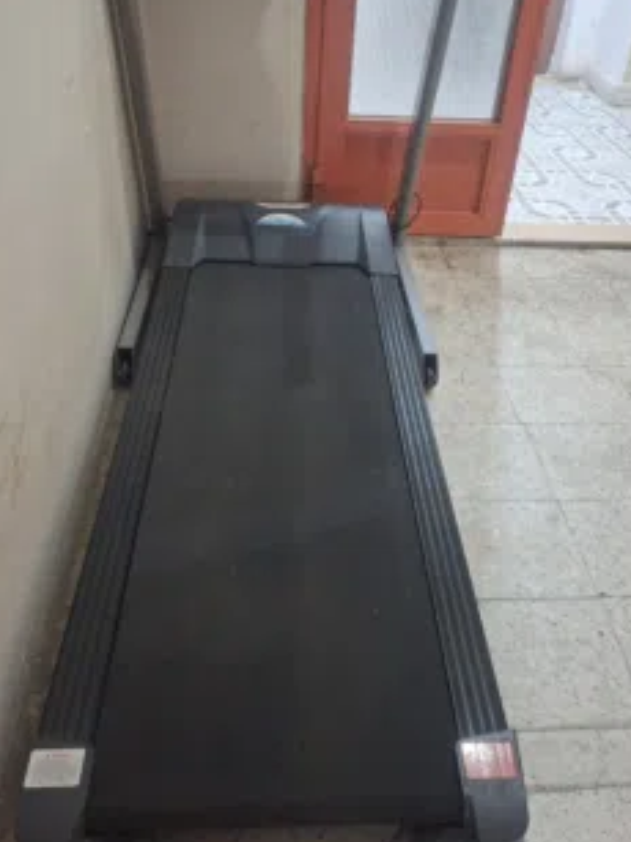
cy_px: 313
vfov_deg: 59.2
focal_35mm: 30
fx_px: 730
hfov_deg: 46.7
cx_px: 332
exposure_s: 1/33
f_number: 1.8
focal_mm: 5.54
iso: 320
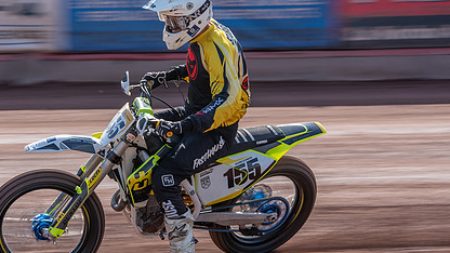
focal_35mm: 219
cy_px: 132
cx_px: 169
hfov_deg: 9.8
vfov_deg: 5.5
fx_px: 2613
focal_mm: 150
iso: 100
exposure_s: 1/100
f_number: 8
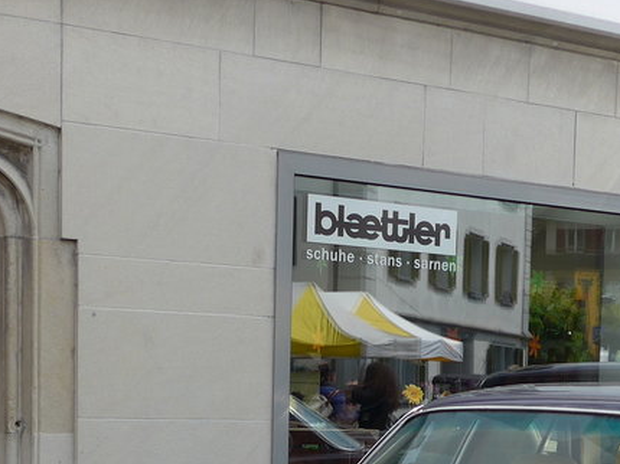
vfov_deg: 17.0
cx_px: 385
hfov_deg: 24.1
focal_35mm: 81
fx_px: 1450
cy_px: 618
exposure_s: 1/640
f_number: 2.8
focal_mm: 6
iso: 80
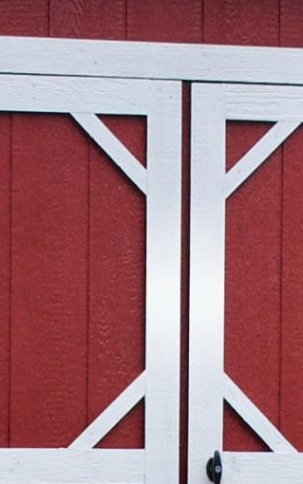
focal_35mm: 270
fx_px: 3565
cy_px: 608
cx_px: 46
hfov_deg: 4.9
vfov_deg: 7.7
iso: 200
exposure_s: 1/100
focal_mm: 30
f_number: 8
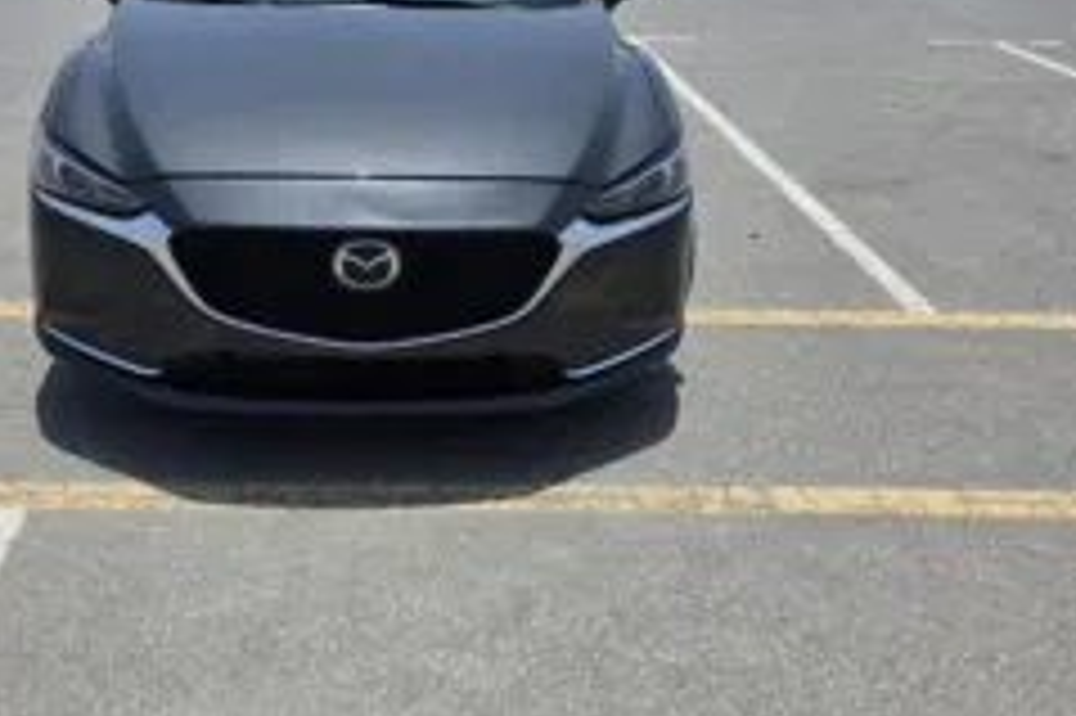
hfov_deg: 48.1
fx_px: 1195
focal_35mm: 40
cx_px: 414
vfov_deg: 33.3
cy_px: 329
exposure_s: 1/10000
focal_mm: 6.3
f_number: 1.7
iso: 80
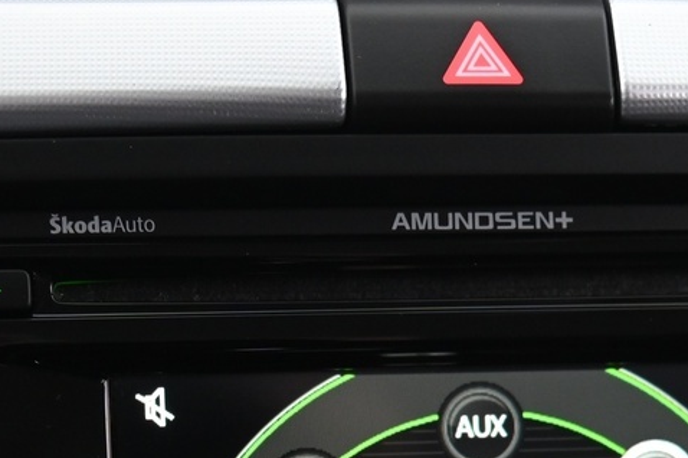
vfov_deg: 10.2
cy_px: 723
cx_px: 485
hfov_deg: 15.8
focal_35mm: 129
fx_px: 2464
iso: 2000
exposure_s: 1/15
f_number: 4
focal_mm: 38
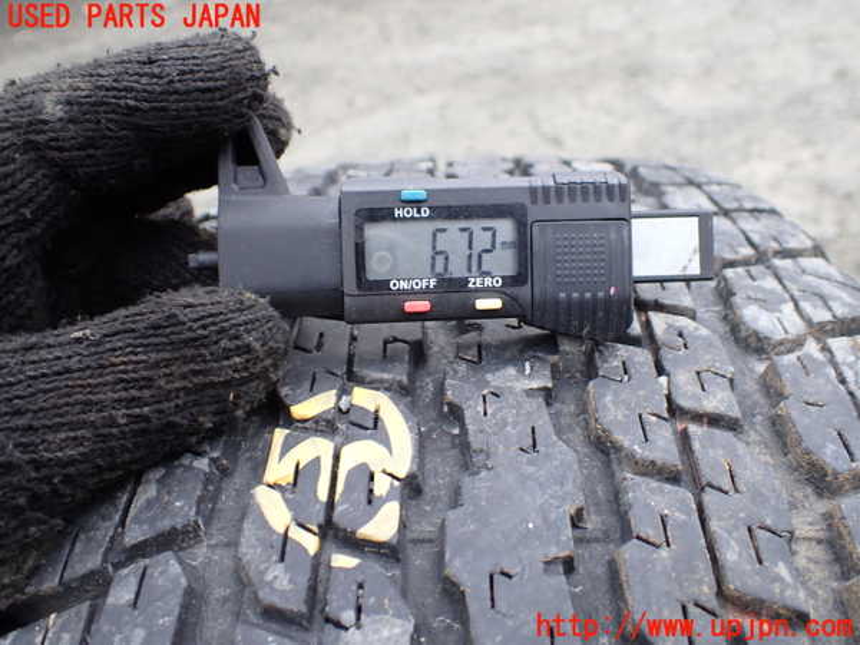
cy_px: 322
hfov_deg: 60.0
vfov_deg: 46.8
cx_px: 430
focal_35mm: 30
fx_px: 745
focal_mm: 5.4
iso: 125
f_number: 2.3
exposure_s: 1/125
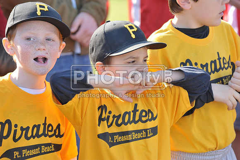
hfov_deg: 10.3
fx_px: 1333
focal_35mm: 200
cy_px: 80
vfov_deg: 6.9
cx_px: 120
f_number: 7.1
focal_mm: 200
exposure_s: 1/200
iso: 400
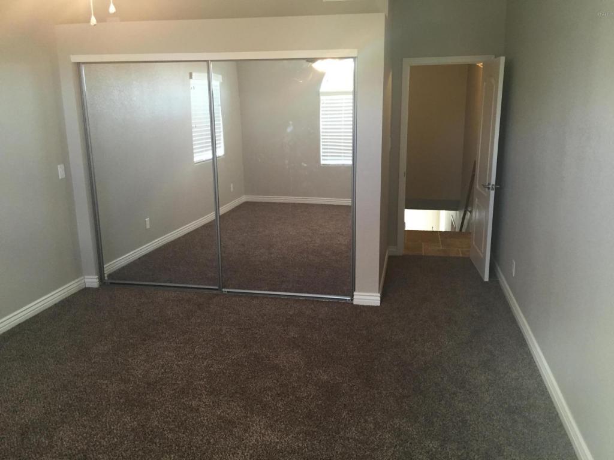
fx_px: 514
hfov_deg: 61.7
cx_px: 307
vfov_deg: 48.2
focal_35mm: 29
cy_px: 230
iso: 160
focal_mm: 4.15
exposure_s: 1/33
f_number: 2.2
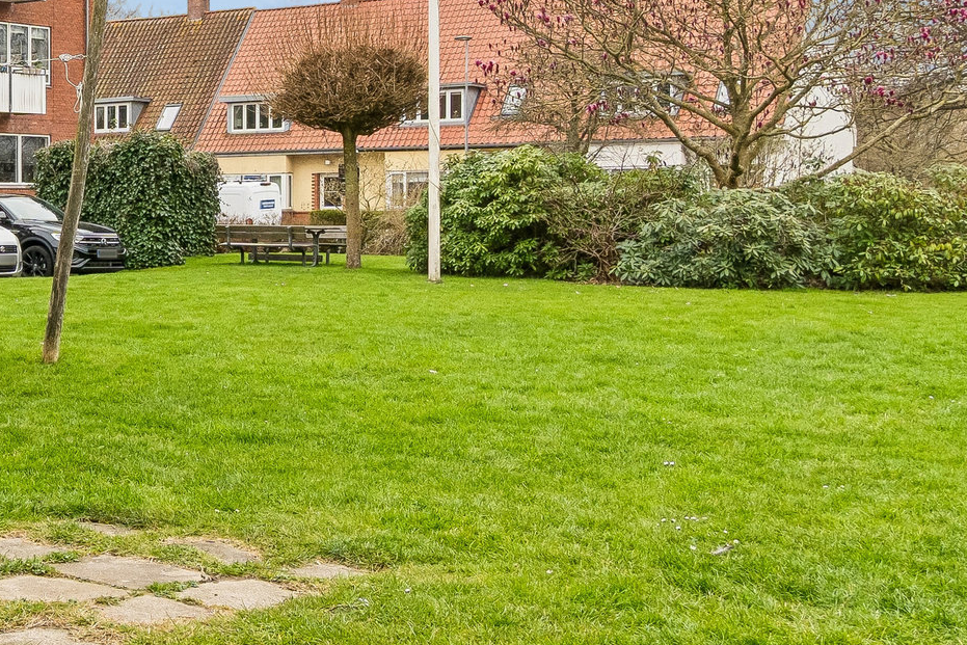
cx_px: -117
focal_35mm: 58
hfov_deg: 30.5
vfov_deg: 23.4
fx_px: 1558
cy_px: 288
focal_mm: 12
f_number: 8
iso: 400
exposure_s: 1/200
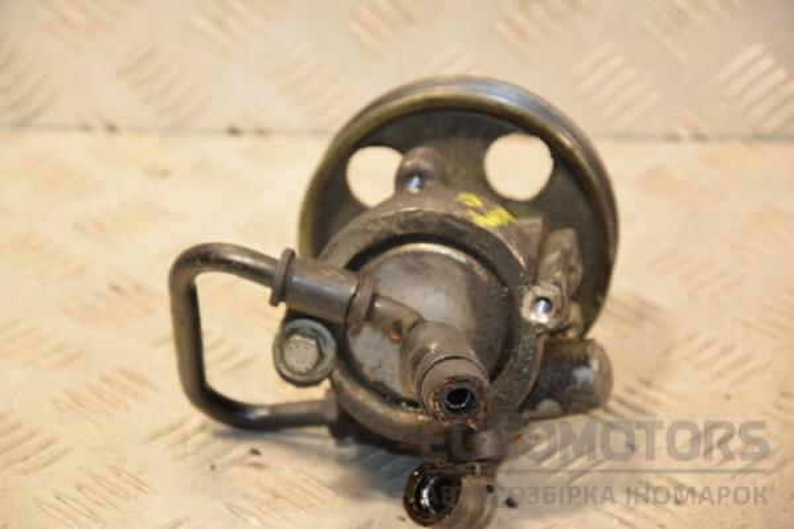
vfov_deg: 9.3
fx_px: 3242
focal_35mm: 147
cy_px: 264
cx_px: 397
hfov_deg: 14.0
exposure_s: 1/100
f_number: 5.6
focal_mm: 98
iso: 800
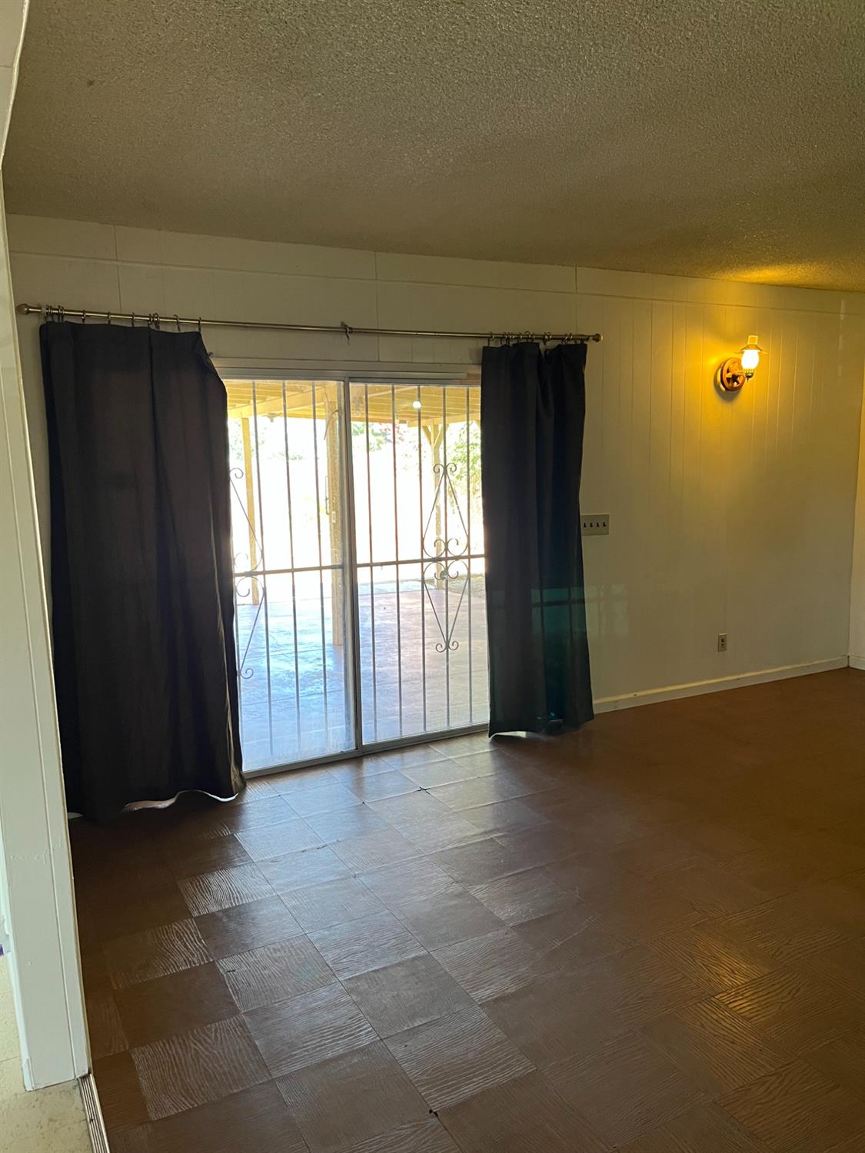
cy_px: 576
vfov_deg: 67.3
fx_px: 866
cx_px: 432
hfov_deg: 53.1
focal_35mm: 26
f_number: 1.6
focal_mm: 5.1
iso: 125
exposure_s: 1/60
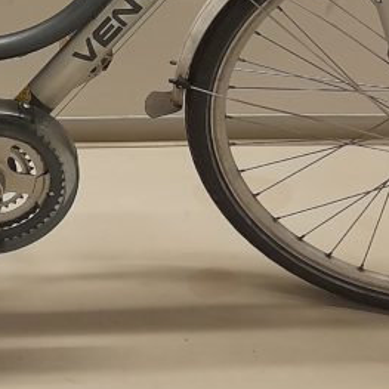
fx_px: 1093
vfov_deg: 19.3
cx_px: 16
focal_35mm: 86
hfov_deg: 19.7
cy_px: -41
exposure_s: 1/50
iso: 320
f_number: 2
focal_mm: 4.6
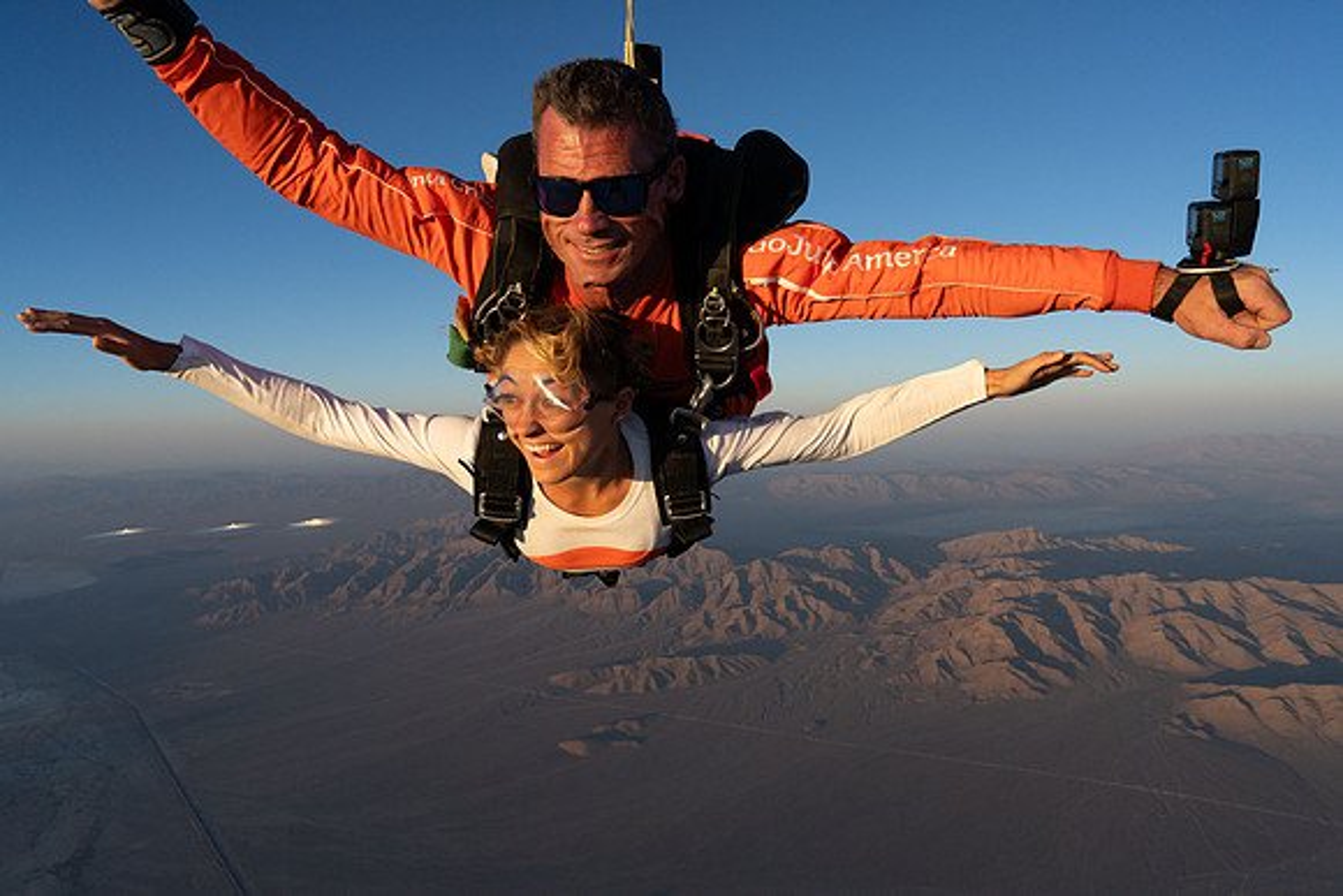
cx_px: 672
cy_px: 448
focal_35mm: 24
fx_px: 896
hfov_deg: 73.7
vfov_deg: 53.2
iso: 1250
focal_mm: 24
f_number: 8
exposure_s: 1/2000
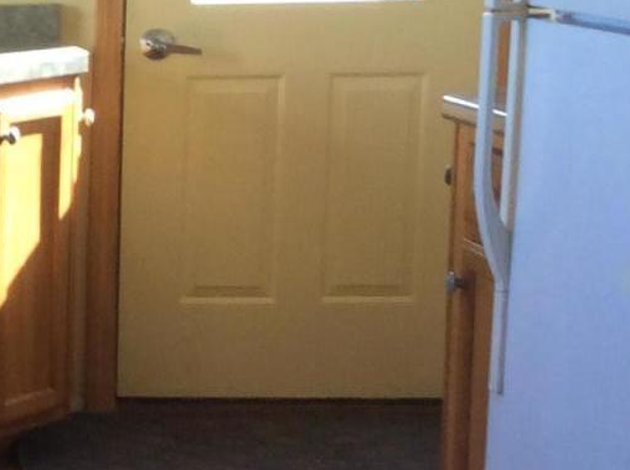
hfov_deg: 13.6
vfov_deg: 11.7
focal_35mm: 126
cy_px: 206
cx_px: -598
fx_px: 2289
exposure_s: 1/30
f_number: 2.4
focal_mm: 3.3
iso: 40
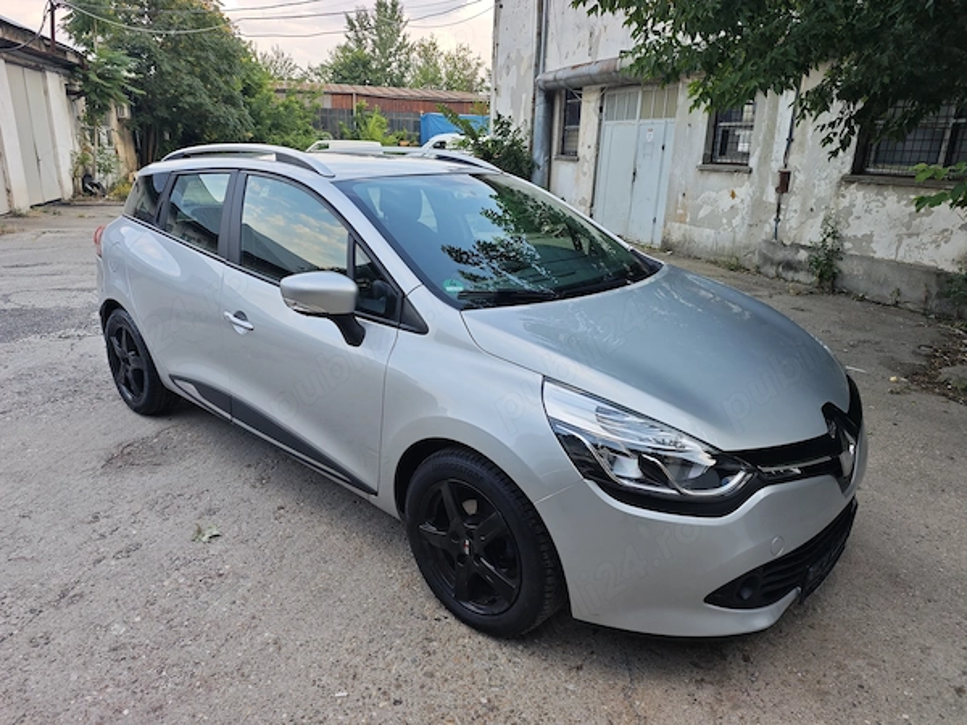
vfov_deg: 58.9
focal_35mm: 23
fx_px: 643
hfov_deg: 73.9
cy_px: 362
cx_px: 484
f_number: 1.6
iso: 50
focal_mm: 6.55
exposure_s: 1/498
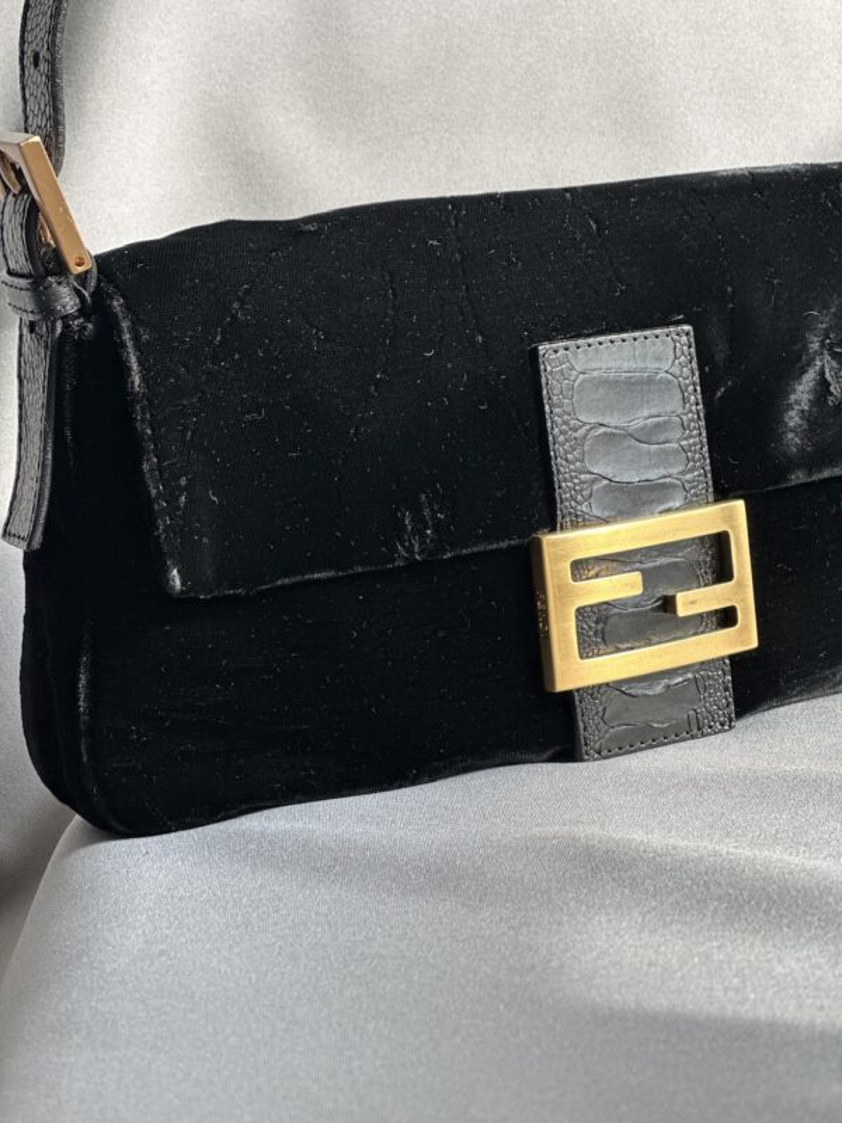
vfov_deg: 25.3
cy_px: 562
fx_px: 2497
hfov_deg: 19.1
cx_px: 421
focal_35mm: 77
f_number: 2.8
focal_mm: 9
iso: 100
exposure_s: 1/121
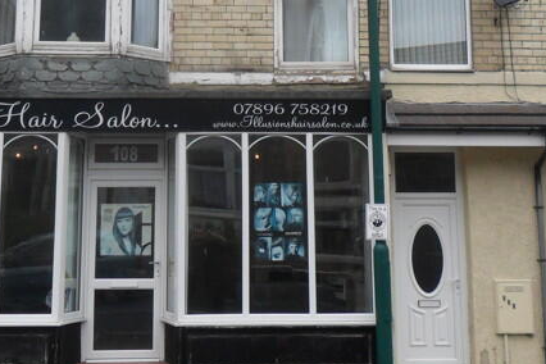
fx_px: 910
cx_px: 240
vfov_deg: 22.1
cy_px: 38
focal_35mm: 60
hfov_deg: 33.4
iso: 100
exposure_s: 1/1000
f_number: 3.5
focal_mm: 4.9
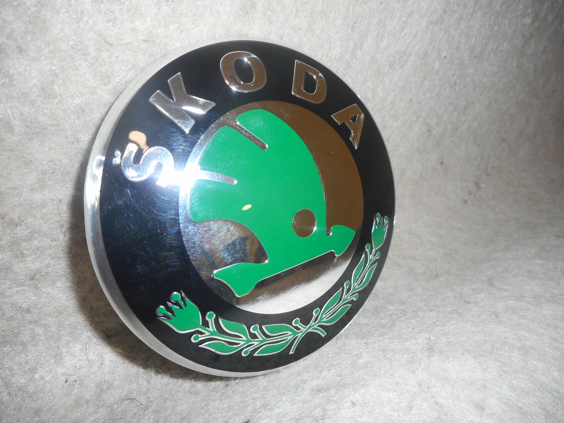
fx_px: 407
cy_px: 212
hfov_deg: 69.4
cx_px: 282
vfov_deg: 54.9
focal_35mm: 25
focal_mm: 4.5
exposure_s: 1/25
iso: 80
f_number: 3.7
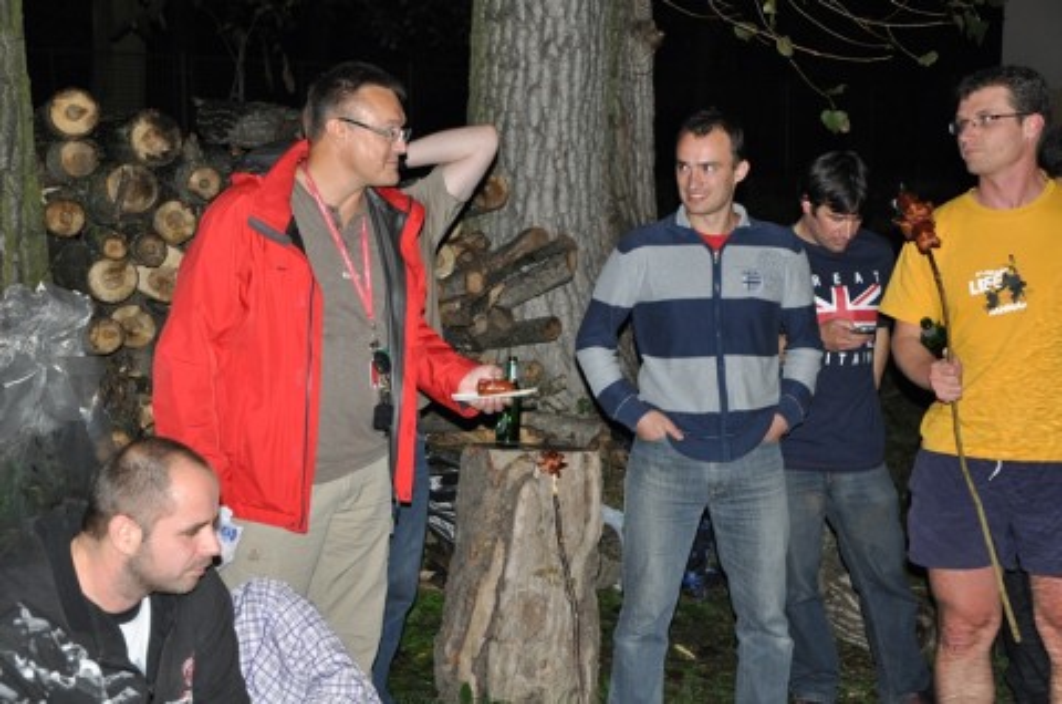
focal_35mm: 57
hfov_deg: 35.1
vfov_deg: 23.7
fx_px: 1678
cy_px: 352
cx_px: 531
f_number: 4.5
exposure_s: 1/60
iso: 800
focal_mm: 38
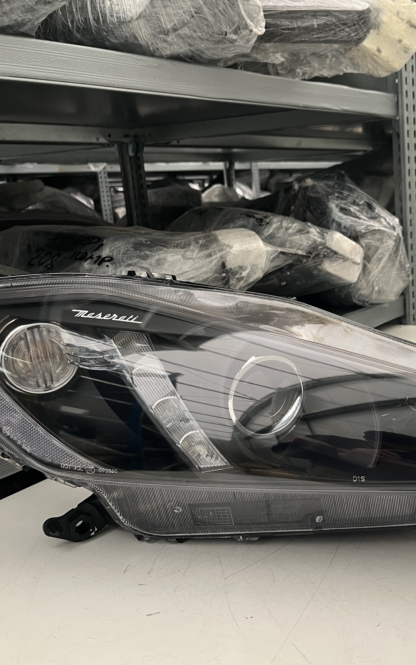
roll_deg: +2.9
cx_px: 365
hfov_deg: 32.9
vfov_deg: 52.7
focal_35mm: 37
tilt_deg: -12.8
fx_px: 671
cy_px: 334
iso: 125
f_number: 1.6
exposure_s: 1/71
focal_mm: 5.1
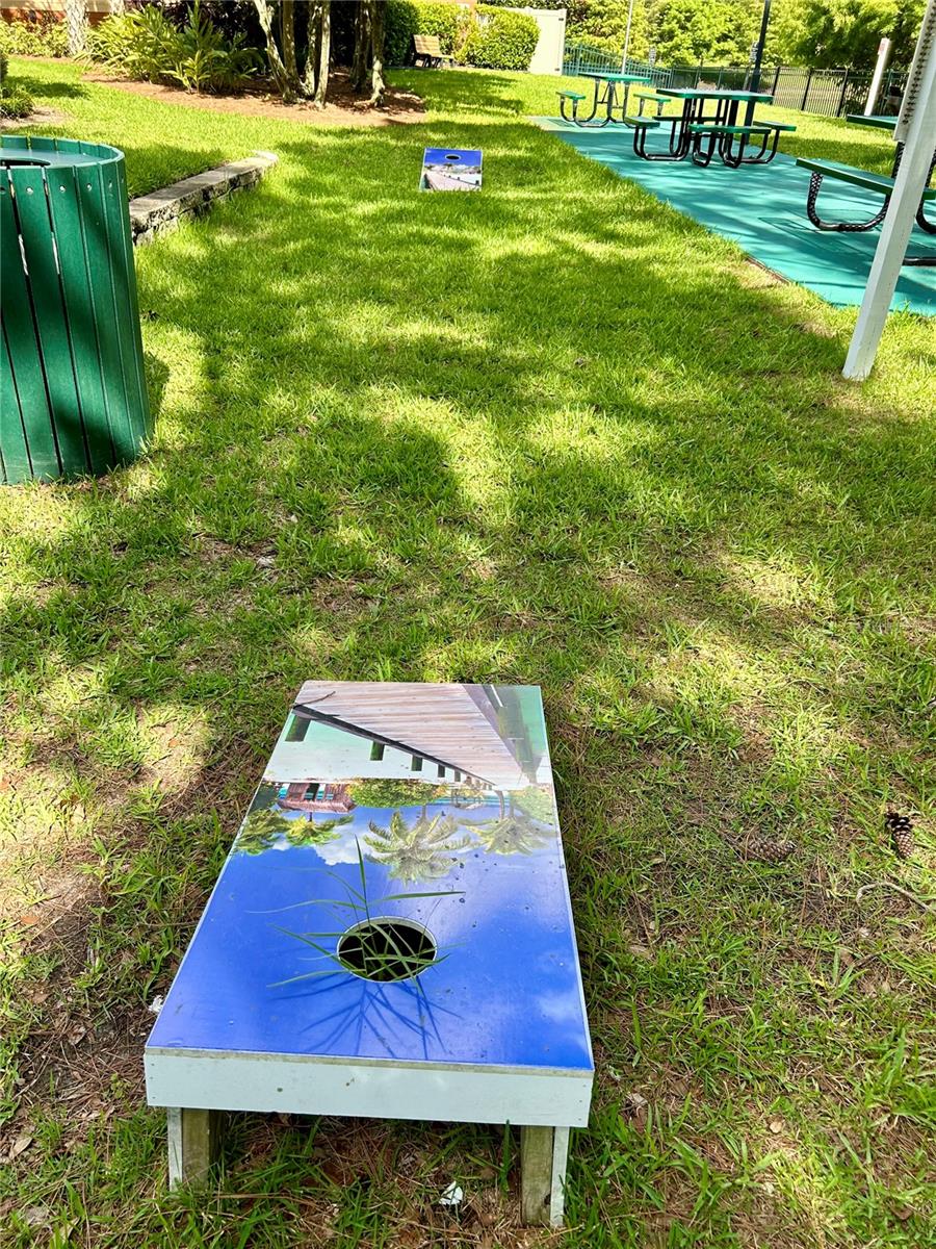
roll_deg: -4.7
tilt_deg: -32.7
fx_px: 937
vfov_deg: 67.3
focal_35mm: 26
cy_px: 624
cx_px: 468
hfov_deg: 53.1
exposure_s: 1/763
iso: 50
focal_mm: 5.7
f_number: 1.5
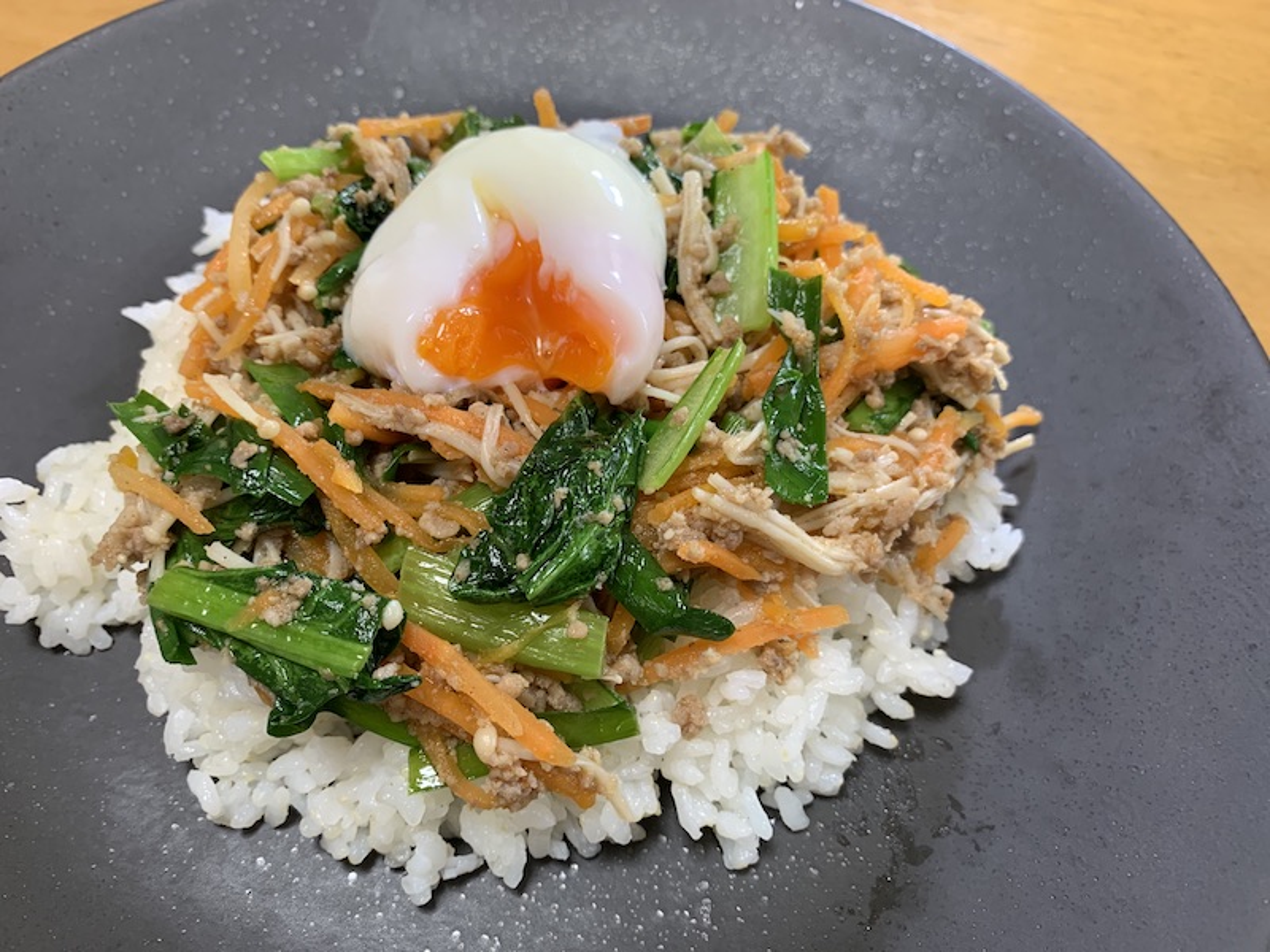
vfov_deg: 53.1
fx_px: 954
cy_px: 476
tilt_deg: -58.7
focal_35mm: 26
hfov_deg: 67.3
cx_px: 635
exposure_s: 1/60
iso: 125
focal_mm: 4.25
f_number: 1.8
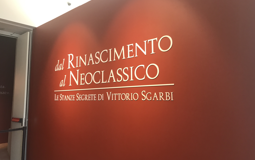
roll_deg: +1.1
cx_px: 127
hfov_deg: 62.9
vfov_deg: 41.7
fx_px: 208
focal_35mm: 30
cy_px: 69
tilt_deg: +7.9
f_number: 1.8
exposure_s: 1/33
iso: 40
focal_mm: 3.99
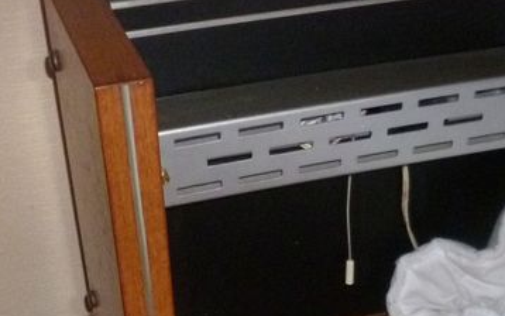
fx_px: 977
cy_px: 425
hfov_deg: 29.0
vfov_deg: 17.1
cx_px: 265
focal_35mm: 71
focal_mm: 4.3
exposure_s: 1/60
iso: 400
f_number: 2.5
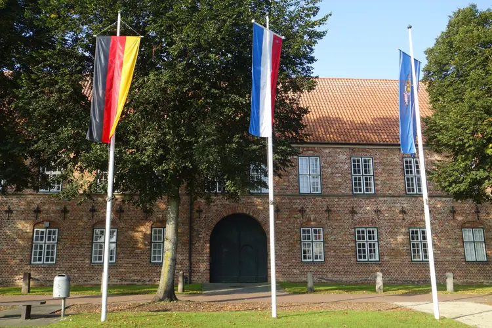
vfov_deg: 41.1
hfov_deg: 58.7
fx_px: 437
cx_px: 246
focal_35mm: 32
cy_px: 164
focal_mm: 12.03
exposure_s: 1/160
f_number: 5.6
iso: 125
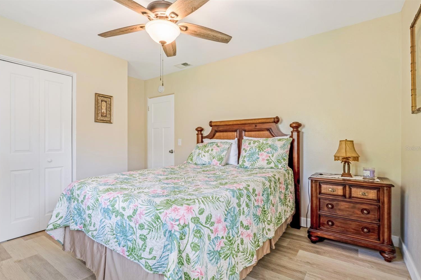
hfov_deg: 91.5
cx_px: 207
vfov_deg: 68.7
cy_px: 148
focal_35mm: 18
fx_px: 205
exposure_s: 1/100
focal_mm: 11
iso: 250
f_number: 9
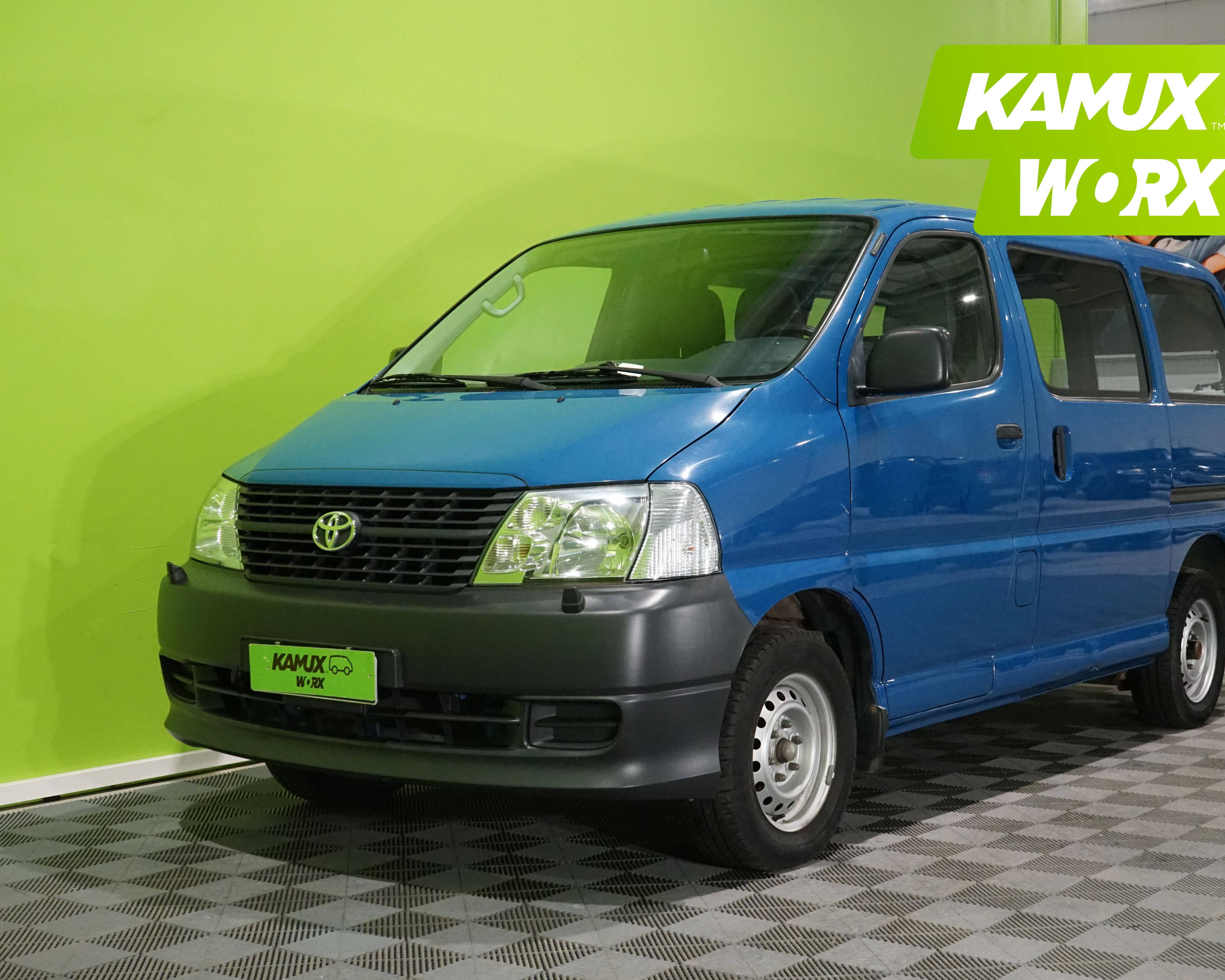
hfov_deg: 39.5
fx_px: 1704
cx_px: 693
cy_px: 489
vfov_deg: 32.1
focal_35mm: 47
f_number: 10
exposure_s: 1/80
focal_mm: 41
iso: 6400
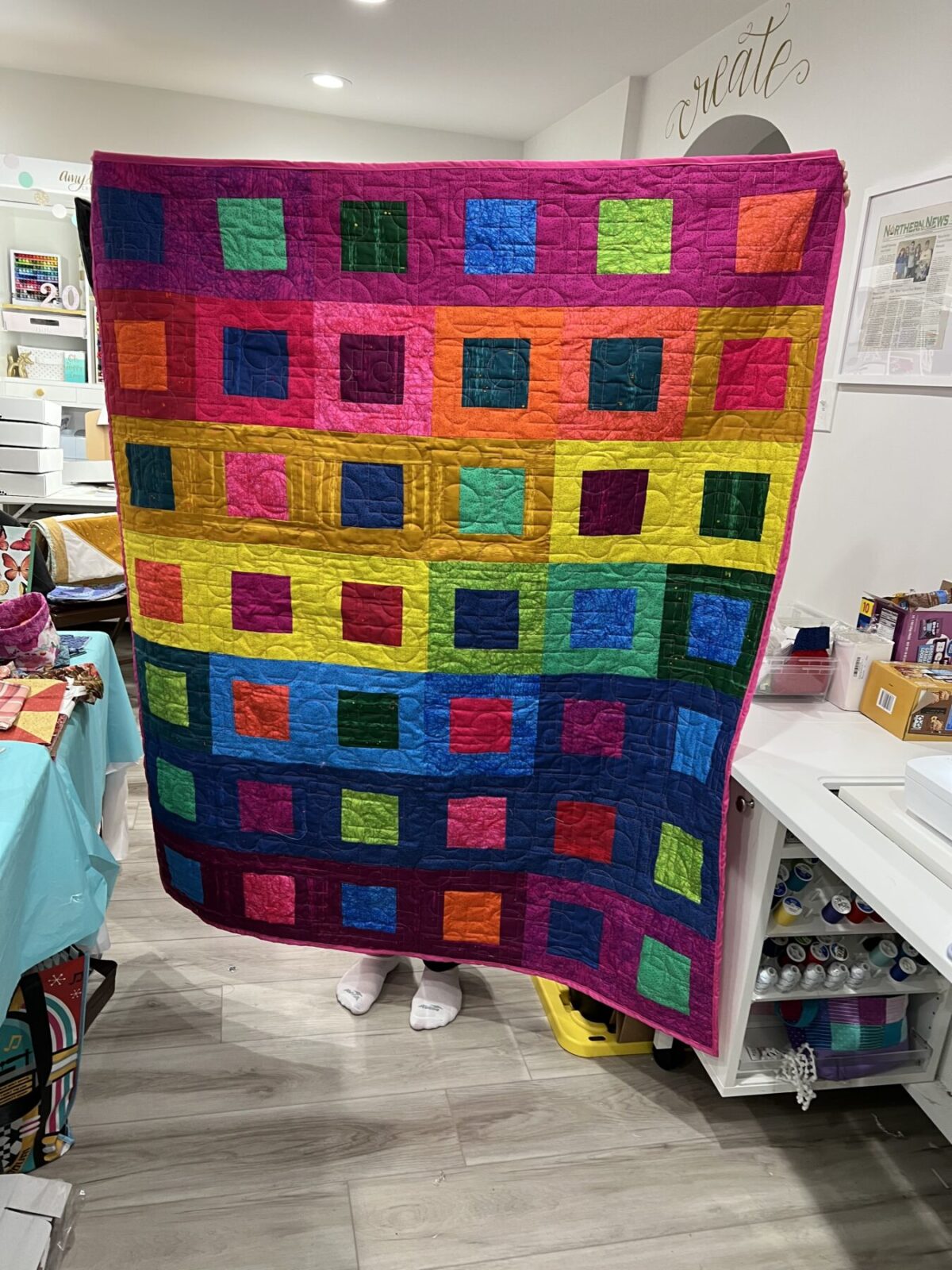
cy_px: 635
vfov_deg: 67.3
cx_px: 476
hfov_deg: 53.1
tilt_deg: -16.7
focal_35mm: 26
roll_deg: -5.1
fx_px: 953
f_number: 1.5
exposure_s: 1/60
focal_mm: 5.7
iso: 125
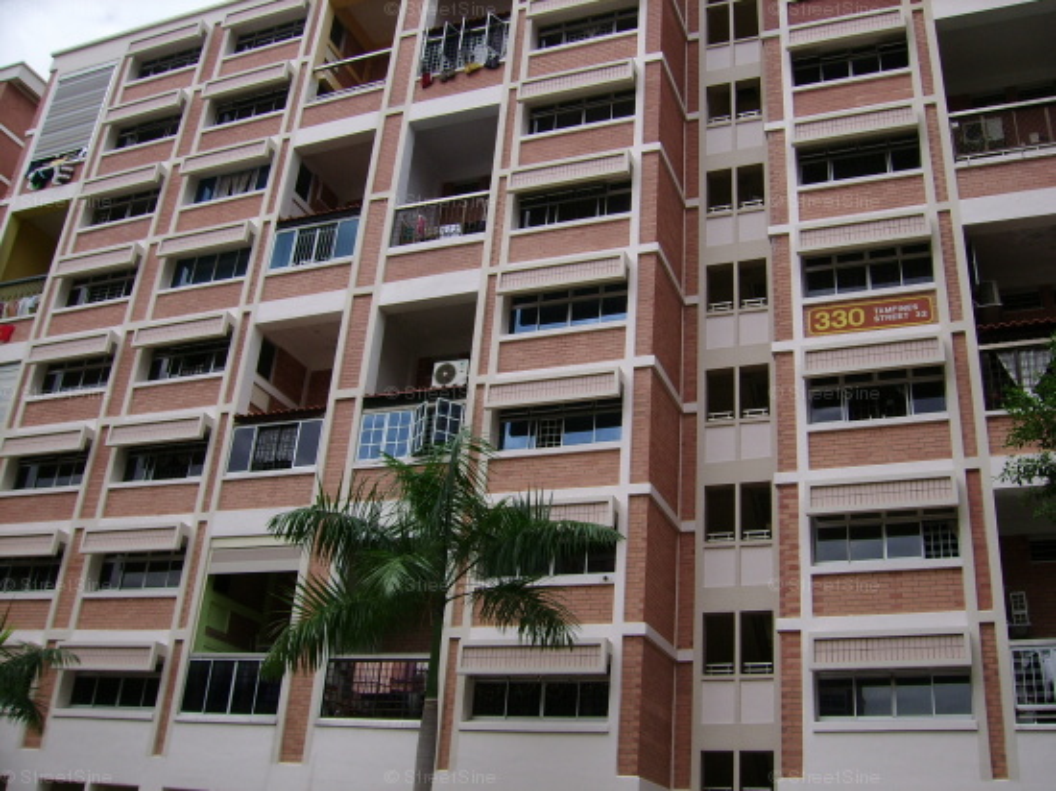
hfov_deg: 52.6
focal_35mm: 35
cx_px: 528
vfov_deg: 40.7
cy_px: 396
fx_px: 1067
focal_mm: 5.95
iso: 50
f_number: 5.8
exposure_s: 1/545
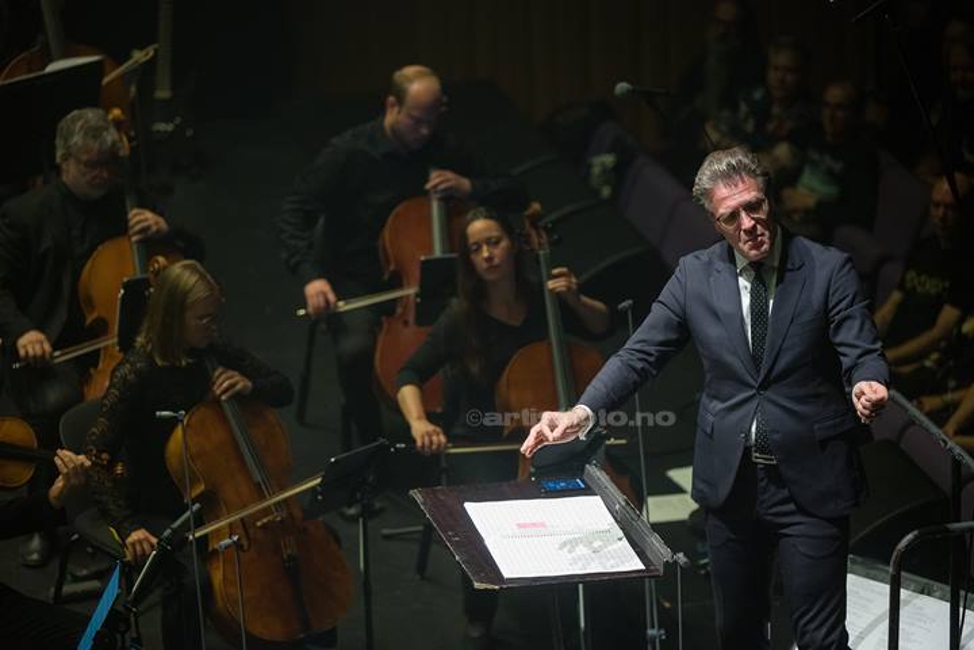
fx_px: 4058
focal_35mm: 150
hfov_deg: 13.7
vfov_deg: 9.1
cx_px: 487
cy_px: 325
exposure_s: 1/800
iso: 2500
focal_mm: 150
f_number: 2.8
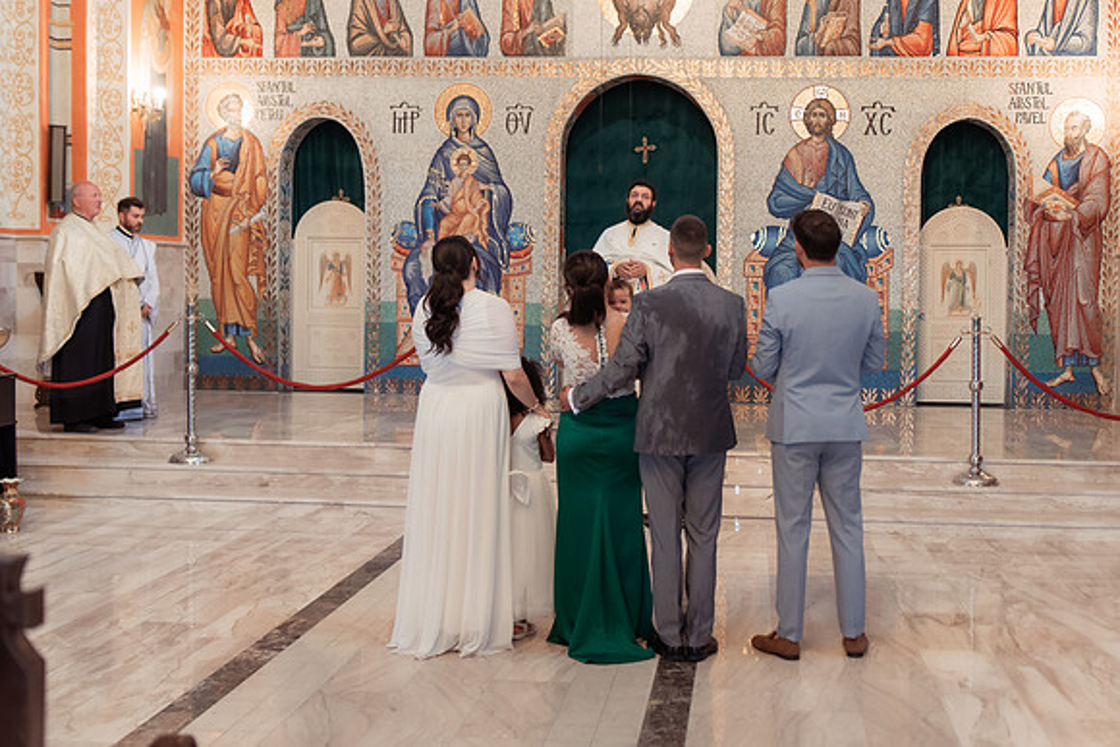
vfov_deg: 32.9
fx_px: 1265
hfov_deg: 47.6
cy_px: 320
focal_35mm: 41
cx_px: 647
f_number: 2.8
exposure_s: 1/250
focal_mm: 35
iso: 1600
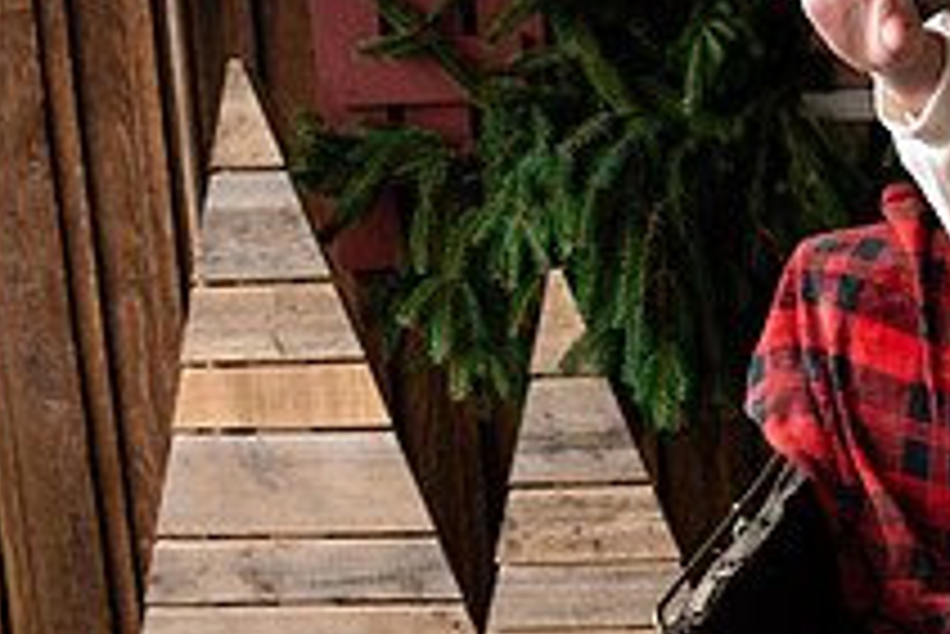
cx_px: 1099
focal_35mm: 66
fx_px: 1743
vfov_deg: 20.6
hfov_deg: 27.4
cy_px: 308
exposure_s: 1/250
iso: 400
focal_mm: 24
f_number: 3.2
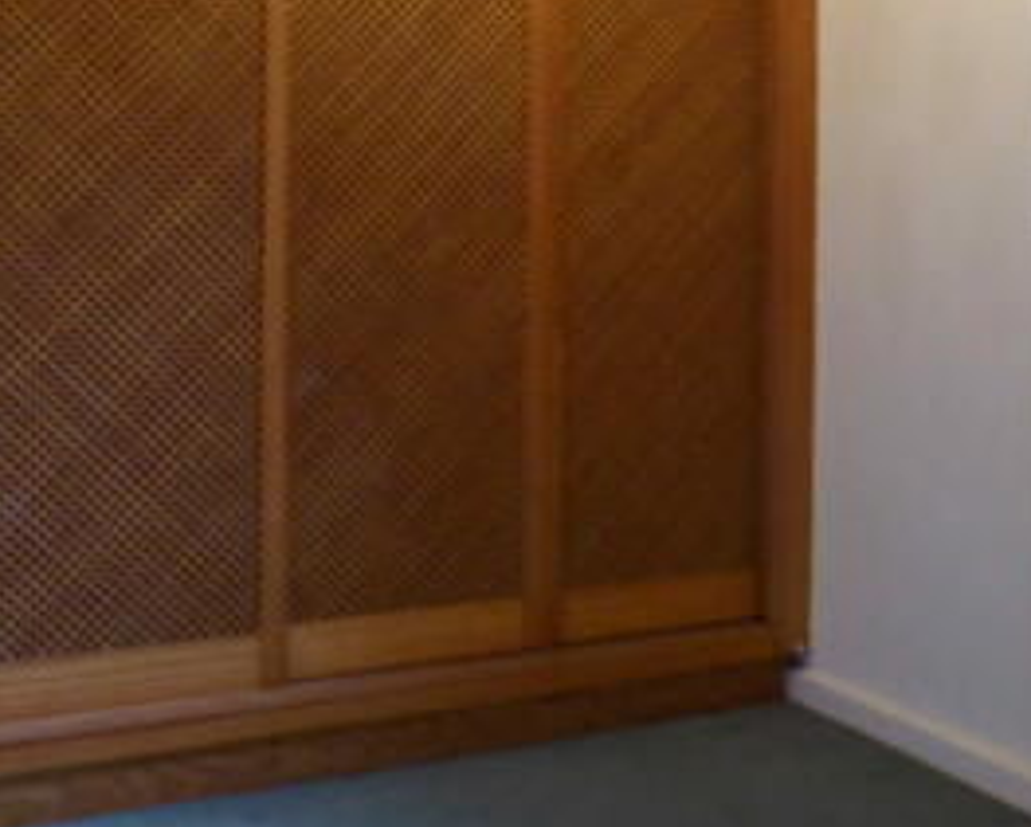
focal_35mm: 54
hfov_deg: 34.7
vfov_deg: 27.8
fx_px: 1650
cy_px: 218
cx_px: 566
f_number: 3.3
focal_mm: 4.3
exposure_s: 1/6
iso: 400
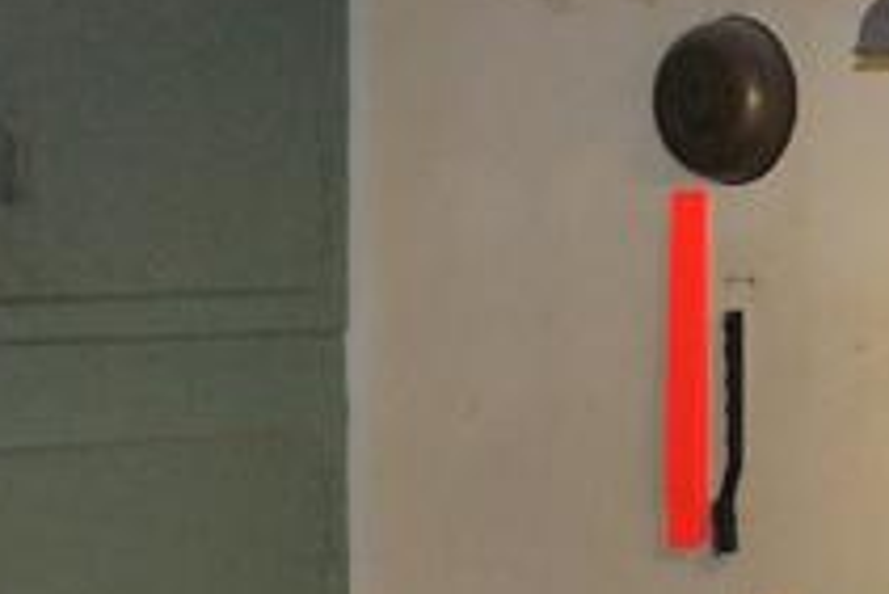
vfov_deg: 5.6
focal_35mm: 246
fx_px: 6079
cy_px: 253
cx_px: 1091
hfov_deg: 8.3
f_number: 2.8
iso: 200
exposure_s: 1/60
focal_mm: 24
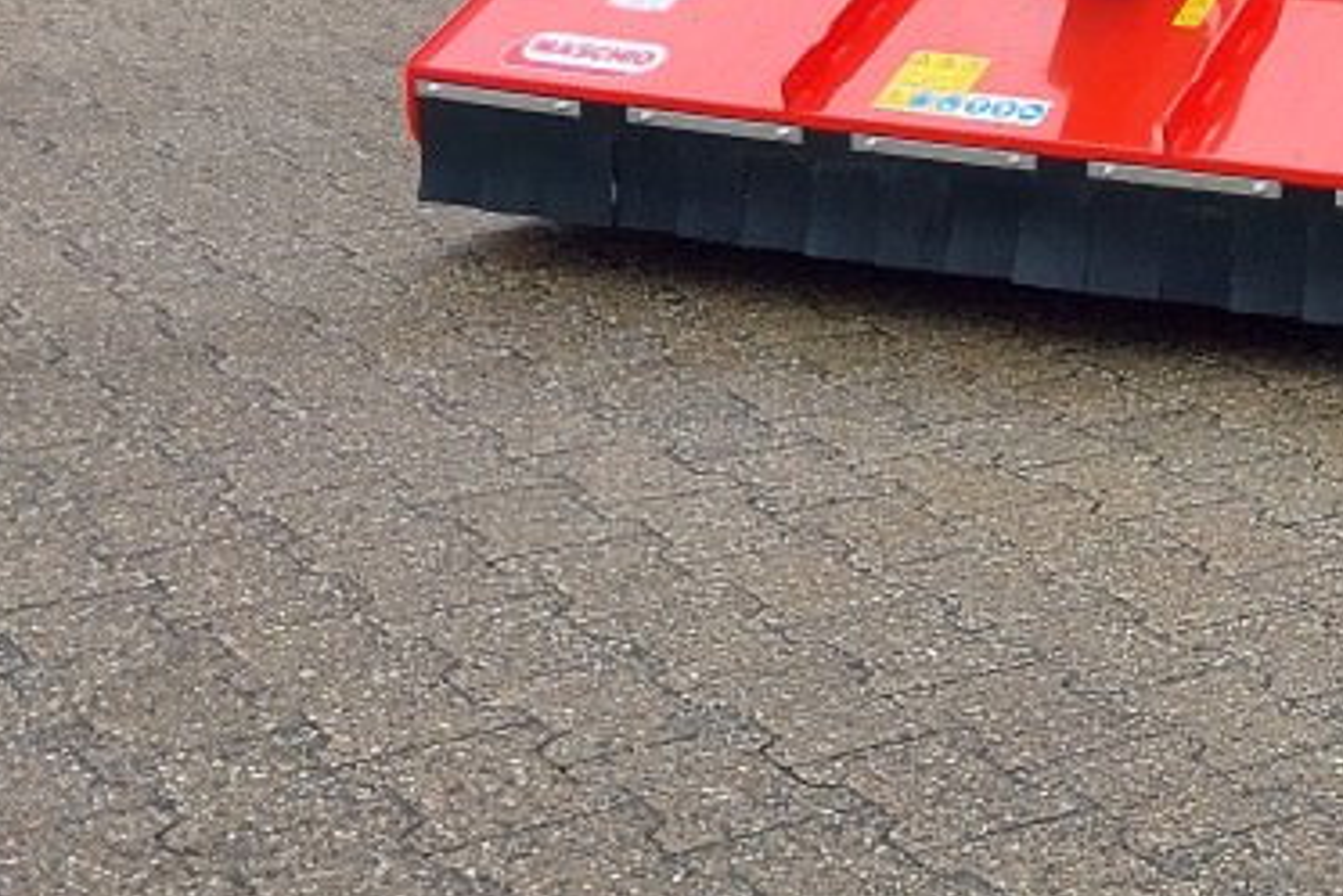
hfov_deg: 24.0
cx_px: 1595
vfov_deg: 16.6
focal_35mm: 77
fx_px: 2873
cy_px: -320
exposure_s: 1/211
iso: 20
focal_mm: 4
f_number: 1.8
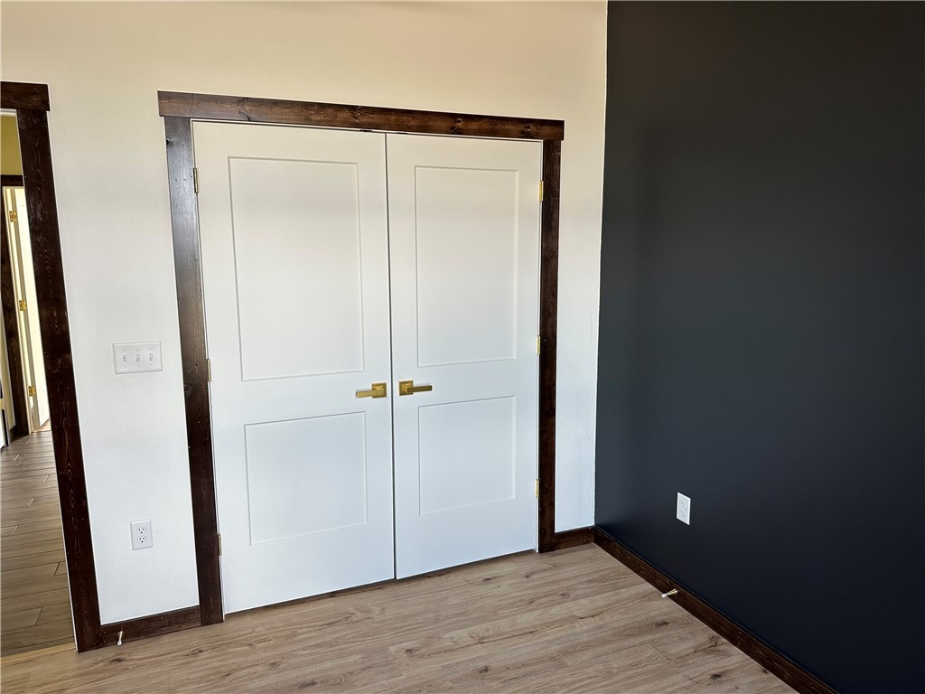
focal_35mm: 24
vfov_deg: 56.8
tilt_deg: -9.0
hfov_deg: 71.6
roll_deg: +1.4
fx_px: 641
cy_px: 347
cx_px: 462
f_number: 1.78
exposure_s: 1/120
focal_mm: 6.86
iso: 100
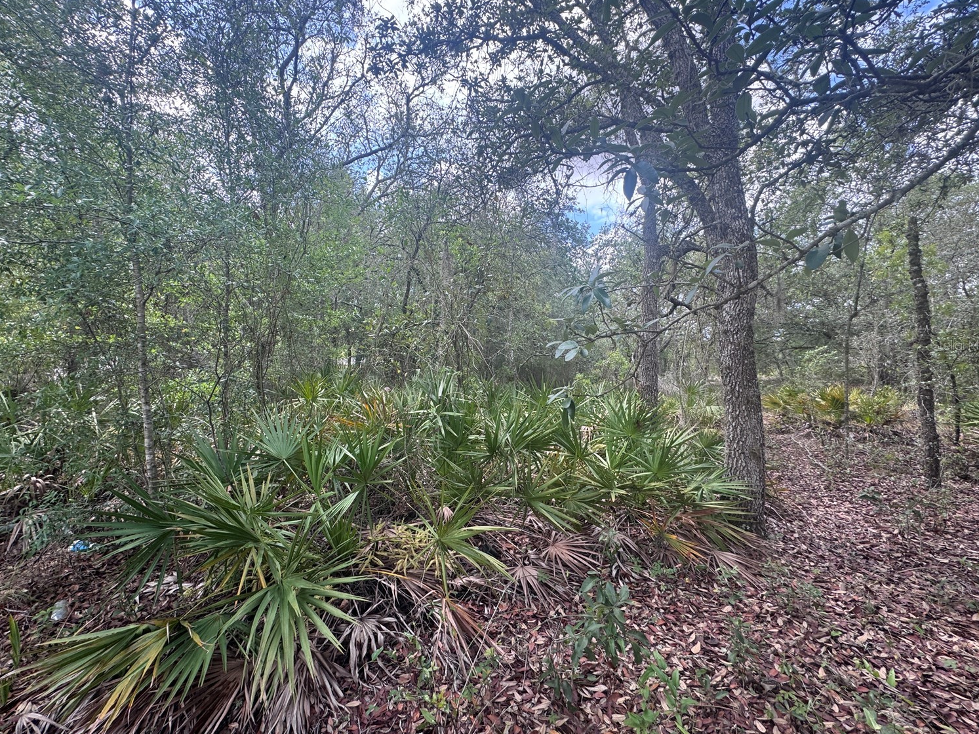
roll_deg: +0.8
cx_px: 470
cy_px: 345
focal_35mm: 15
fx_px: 424
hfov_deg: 98.1
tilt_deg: +2.7
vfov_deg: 81.7
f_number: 2.2
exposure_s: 1/167
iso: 40
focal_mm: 2.22
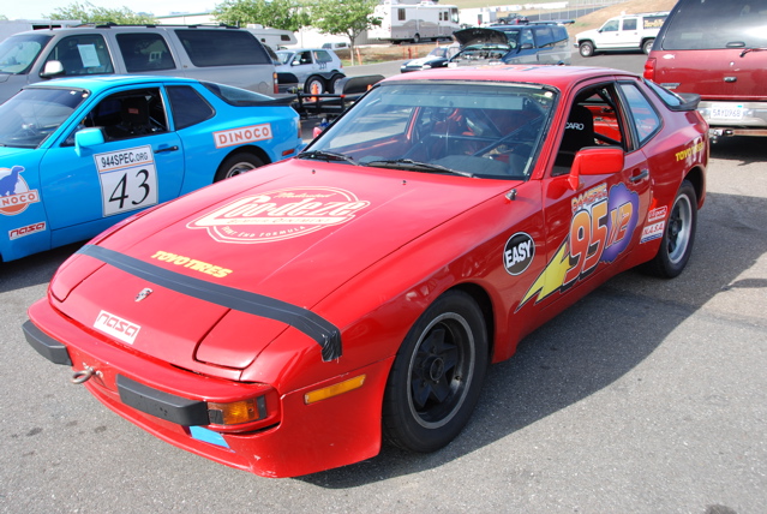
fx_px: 704
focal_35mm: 33
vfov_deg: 40.1
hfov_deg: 57.2
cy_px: 257
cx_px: 384
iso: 100
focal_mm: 22
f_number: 6.3
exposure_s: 1/160
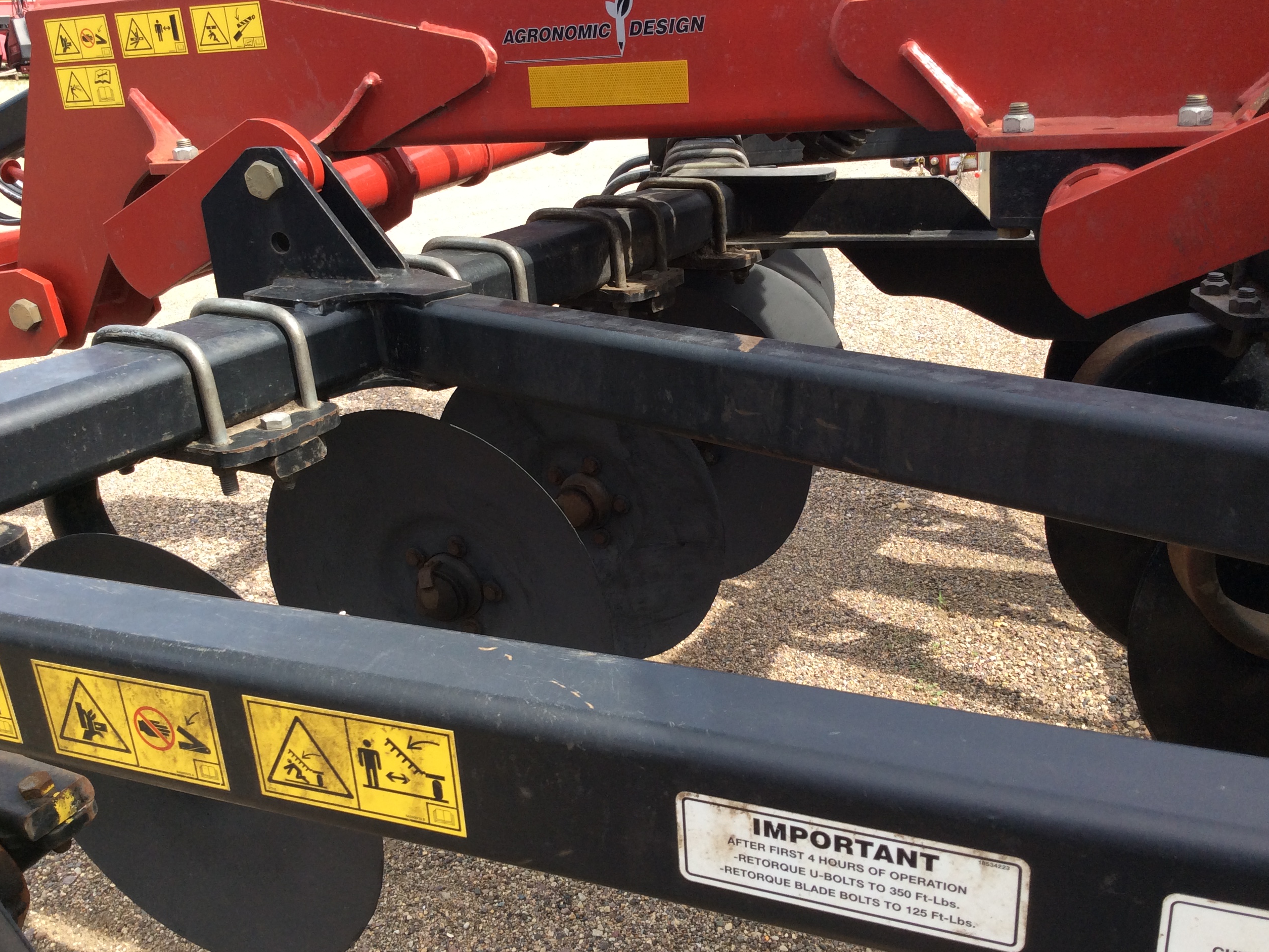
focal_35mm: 33
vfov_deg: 42.9
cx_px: 637
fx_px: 1210
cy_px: 477
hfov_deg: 55.4
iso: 32
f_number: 2.4
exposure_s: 1/417
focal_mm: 3.3
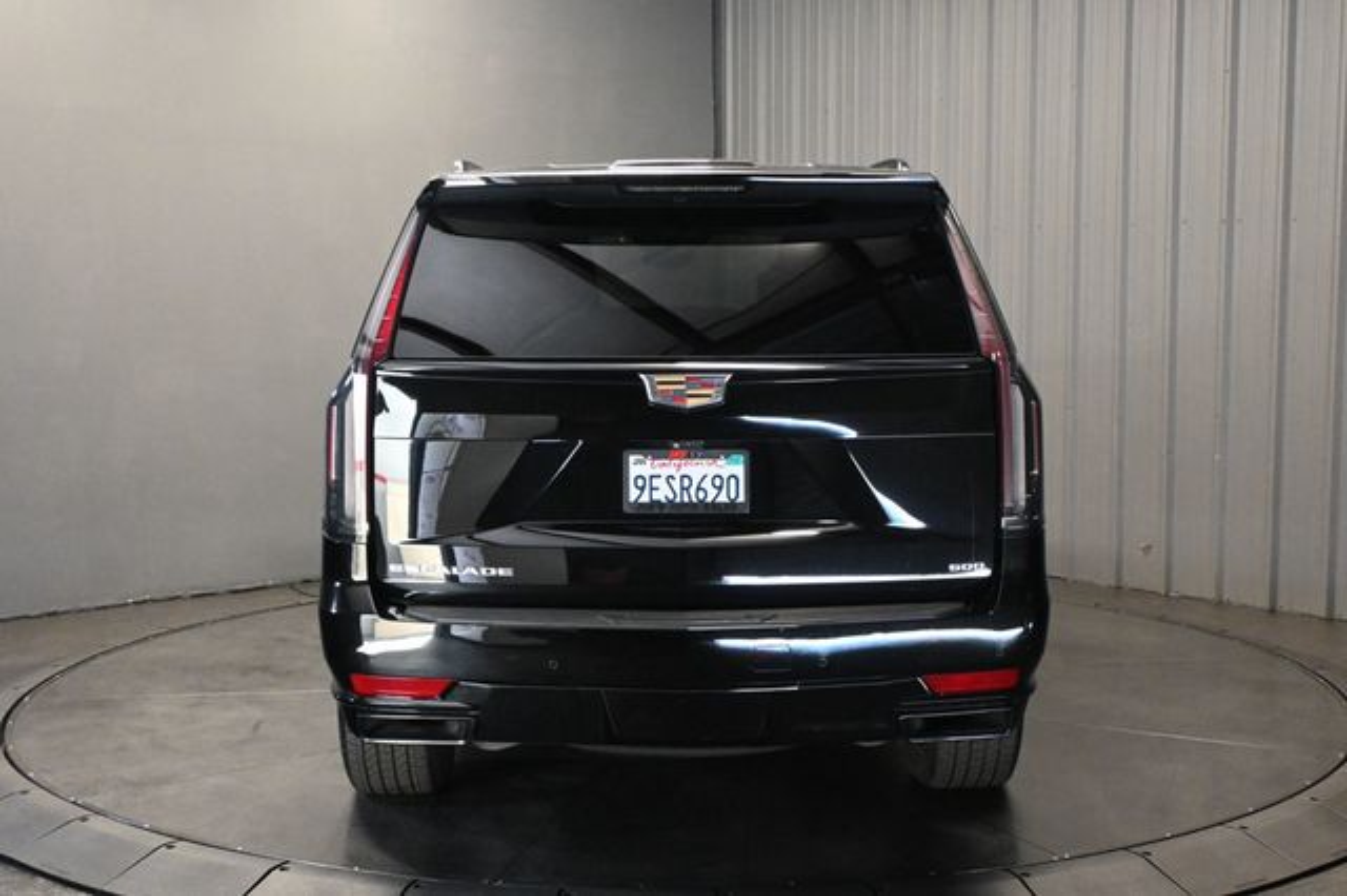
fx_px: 1571
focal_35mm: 42
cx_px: 674
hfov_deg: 46.4
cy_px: 448
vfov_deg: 31.9
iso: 5000
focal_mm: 28
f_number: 4.5
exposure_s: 1/60
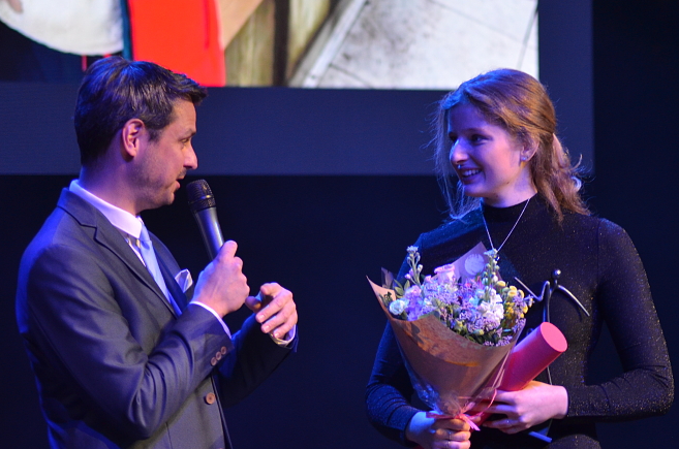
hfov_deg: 6.3
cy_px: 259
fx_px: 6192
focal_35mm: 329
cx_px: 362
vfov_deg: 4.2
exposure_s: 1/80
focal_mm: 180
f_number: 4.5
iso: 800
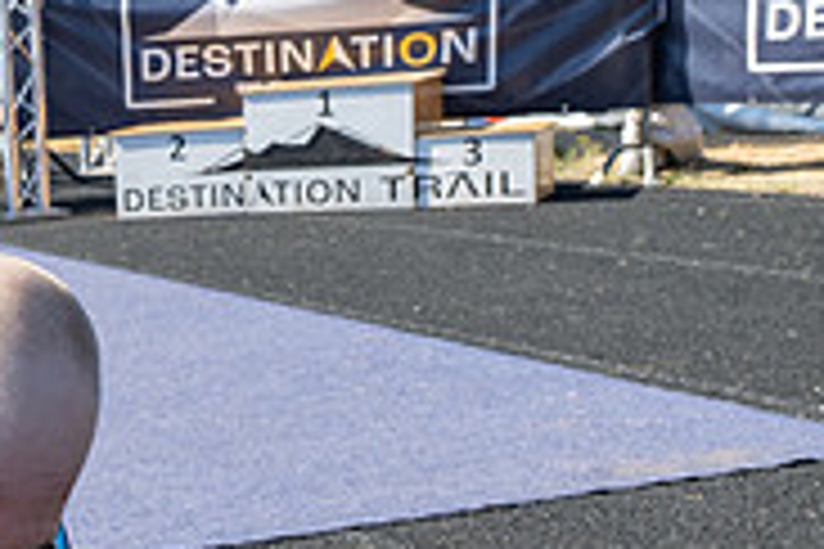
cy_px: 398
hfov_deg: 22.1
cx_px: -297
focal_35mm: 81
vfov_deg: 16.8
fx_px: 1854
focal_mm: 25.5
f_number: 7.1
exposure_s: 1/200
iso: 160
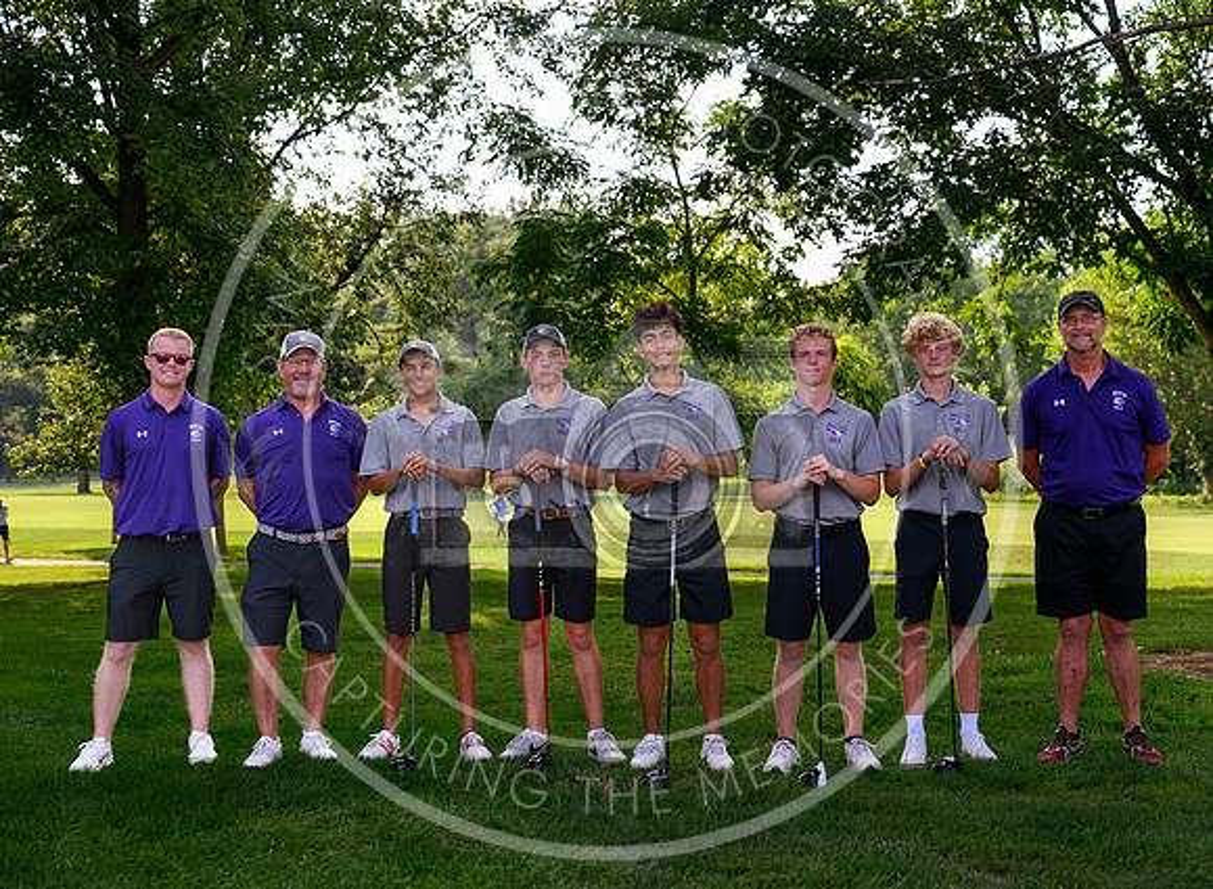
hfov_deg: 44.5
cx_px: 631
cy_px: 444
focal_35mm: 43
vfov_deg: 33.4
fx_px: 1482
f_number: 3.2
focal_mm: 40
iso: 400
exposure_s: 1/1250
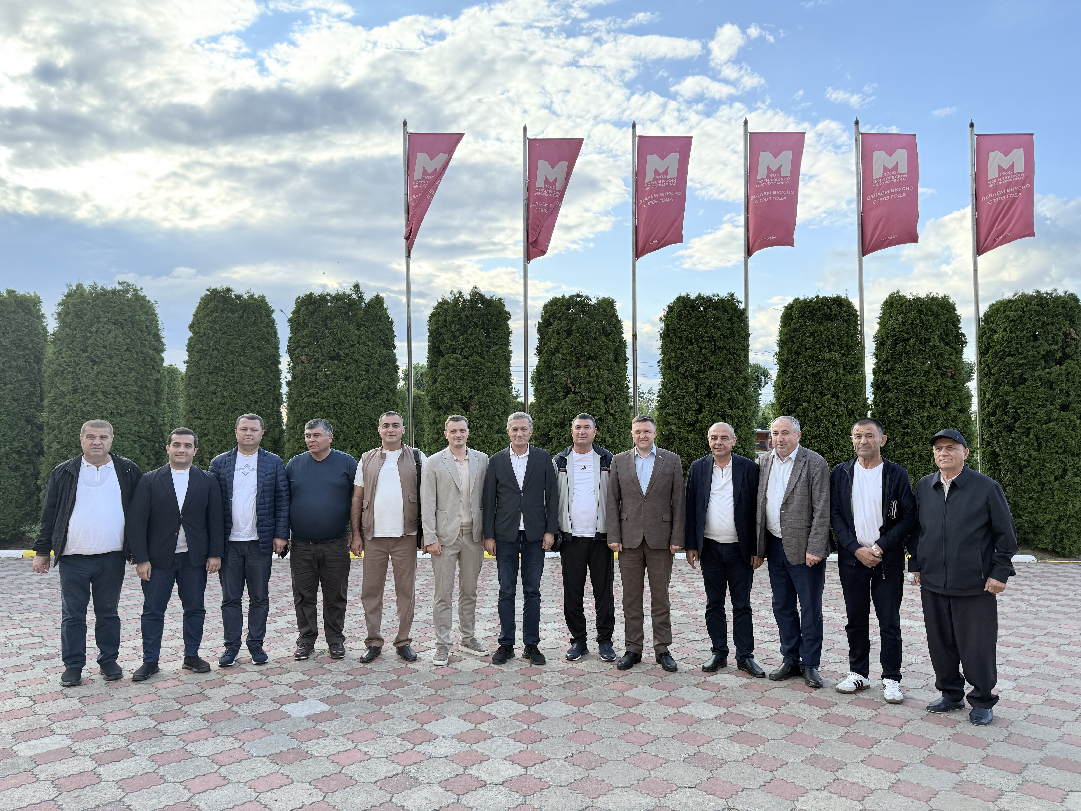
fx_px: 749
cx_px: 540
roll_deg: -1.2
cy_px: 406
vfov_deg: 56.8
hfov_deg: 71.6
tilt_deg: +4.4
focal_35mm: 24
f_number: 1.78
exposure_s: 1/840
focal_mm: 6.76
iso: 100
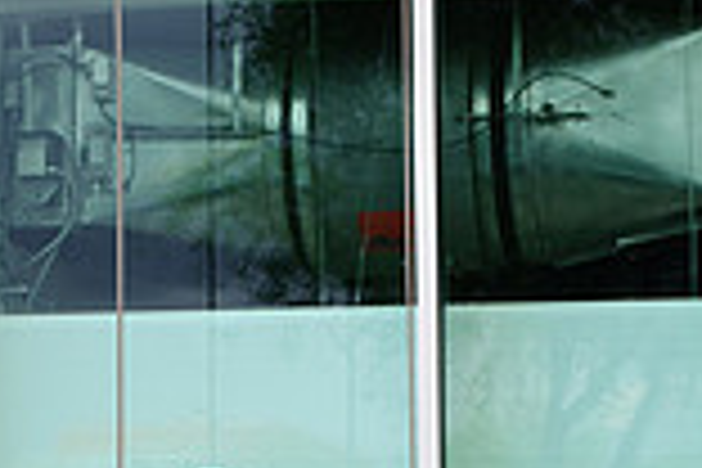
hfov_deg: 11.0
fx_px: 3627
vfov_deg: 7.2
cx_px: 212
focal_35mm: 186
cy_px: 810
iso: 800
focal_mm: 50
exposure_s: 1/160
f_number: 6.3
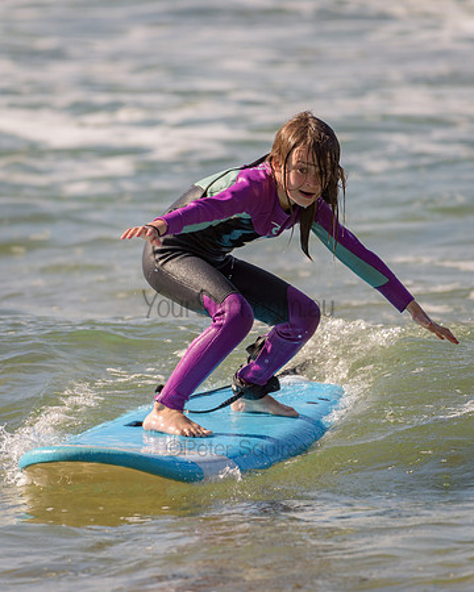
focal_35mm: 704
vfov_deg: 2.8
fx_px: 12338
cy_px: 296
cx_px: 201
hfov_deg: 2.2
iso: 200
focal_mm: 500
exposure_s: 1/2000
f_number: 5.6
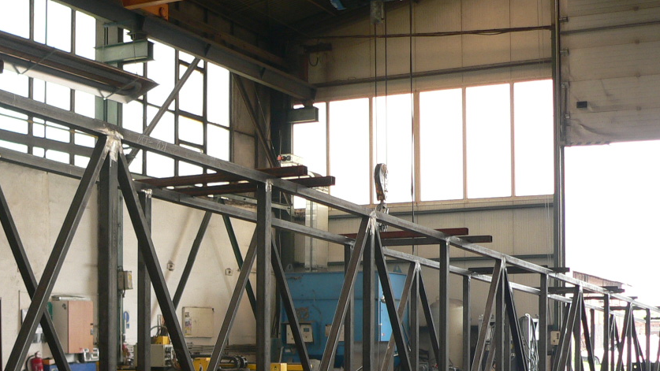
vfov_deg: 19.4
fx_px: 1050
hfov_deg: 34.8
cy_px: 377
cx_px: 288
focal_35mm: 60
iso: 100
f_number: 2.8
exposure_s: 1/60
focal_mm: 6
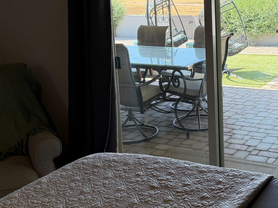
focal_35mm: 52
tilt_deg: -11.0
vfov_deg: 27.8
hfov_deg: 35.6
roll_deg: +2.0
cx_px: 223
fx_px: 418
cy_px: 68
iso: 160
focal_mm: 6.76
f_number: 1.78
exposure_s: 1/220
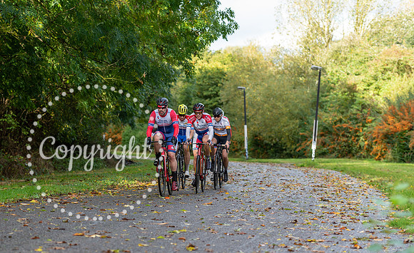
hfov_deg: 18.9
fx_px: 1242
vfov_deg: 11.6
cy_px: 145
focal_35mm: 111
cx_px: 171
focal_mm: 92
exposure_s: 1/500
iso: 200
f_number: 3.2
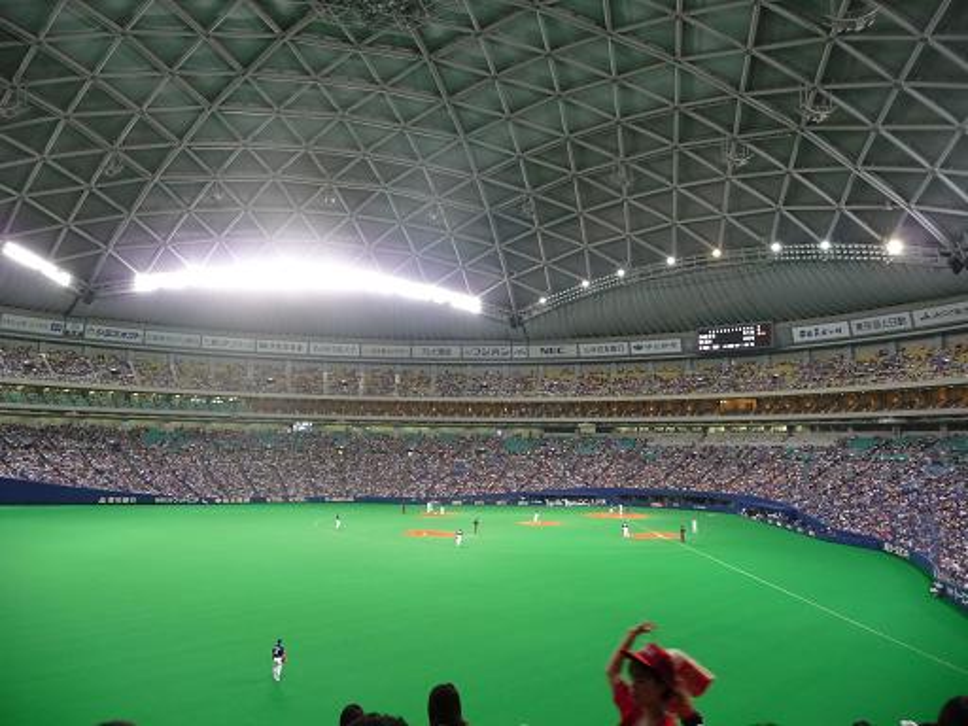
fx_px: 783
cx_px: 484
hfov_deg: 63.4
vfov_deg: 49.7
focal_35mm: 28
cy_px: 363
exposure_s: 1/30
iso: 250
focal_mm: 4.7
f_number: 3.3
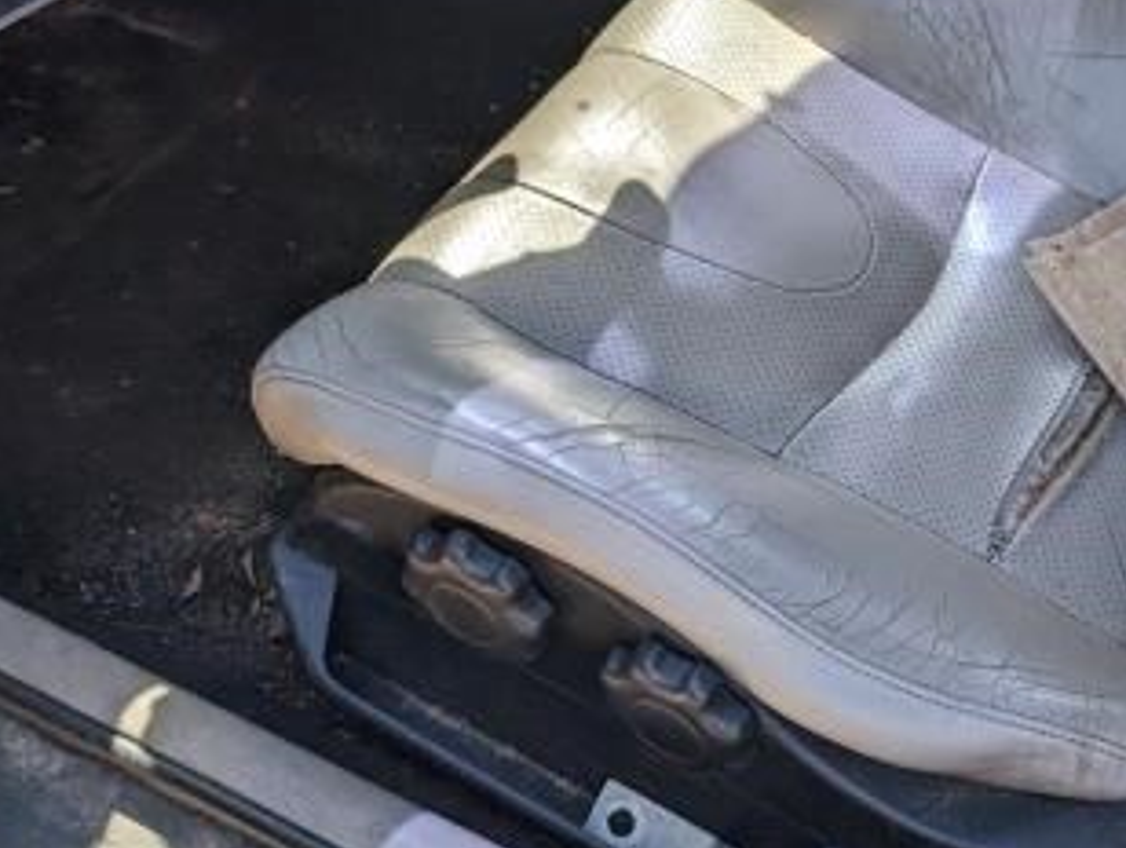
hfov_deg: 30.7
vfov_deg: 23.0
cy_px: 51
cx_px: 834
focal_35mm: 62
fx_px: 2020
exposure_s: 1/628
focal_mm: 6.9
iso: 20
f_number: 1.68
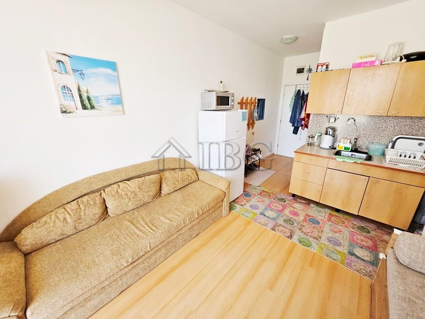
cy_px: 160
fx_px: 160
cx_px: 212
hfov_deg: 106.2
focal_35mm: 13
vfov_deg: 89.9
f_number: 2.2
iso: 100
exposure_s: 1/50
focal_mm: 1.7
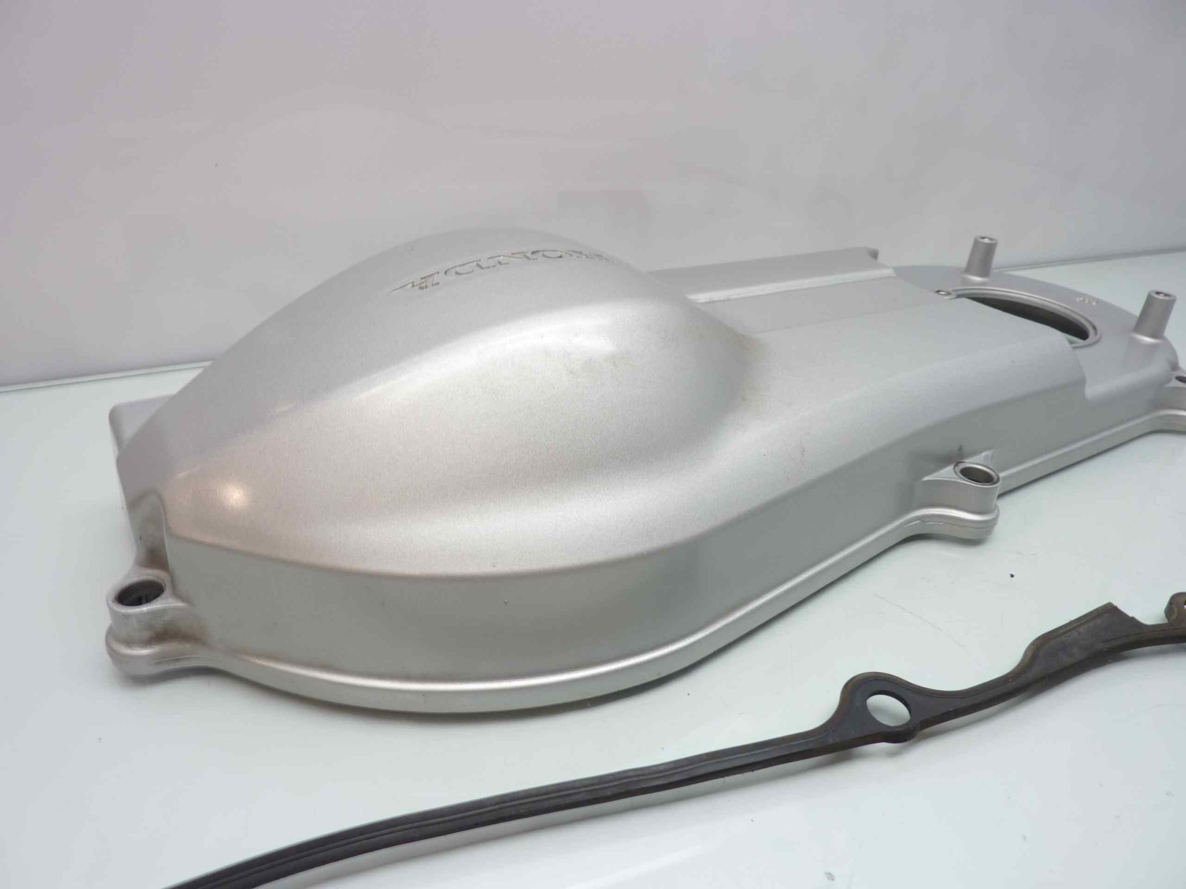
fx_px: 857
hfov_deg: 69.4
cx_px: 593
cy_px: 444
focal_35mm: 25
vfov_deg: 54.9
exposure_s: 1/15
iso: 80
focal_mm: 4.1
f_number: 3.3
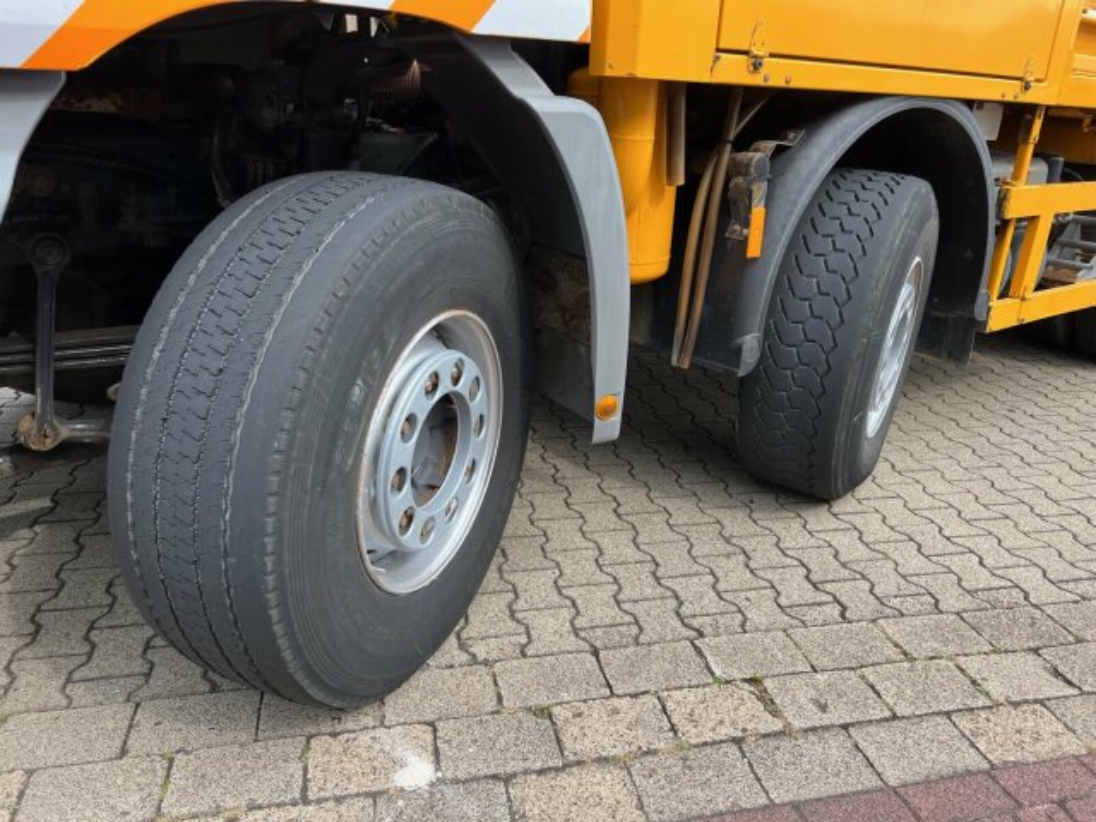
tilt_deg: -19.2
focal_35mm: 26
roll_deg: -3.3
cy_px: 411
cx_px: 548
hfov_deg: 67.3
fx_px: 823
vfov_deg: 53.1
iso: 50
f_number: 1.5
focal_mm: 5.7
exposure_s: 1/786
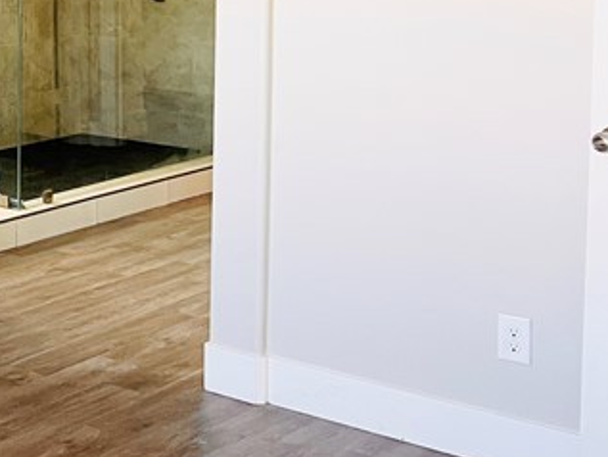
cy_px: -13
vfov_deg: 17.1
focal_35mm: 84
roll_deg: +0.9
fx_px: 1476
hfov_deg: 19.7
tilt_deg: -4.6
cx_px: -345
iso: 100
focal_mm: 5.7
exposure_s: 1/60
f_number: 1.5
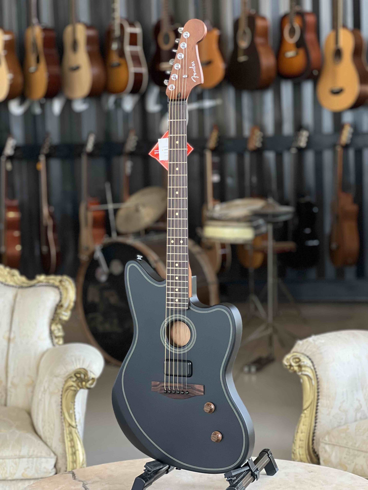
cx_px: 184
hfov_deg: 19.1
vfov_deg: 25.3
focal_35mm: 77
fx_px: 1091
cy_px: 245
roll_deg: +2.5
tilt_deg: -6.1
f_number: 2.8
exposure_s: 1/66
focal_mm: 9
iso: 250
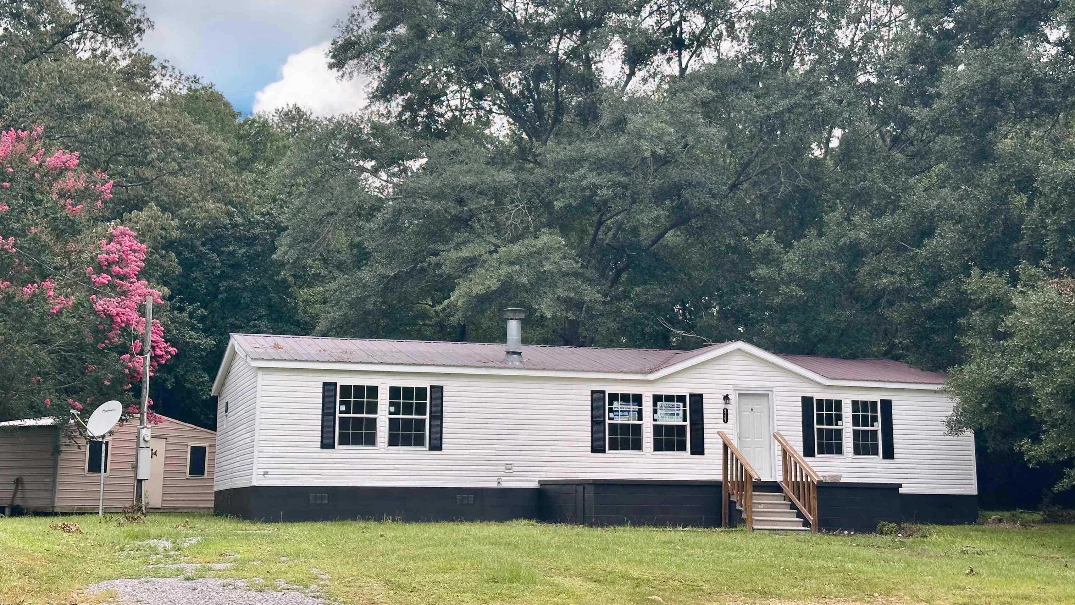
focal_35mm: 53
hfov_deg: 39.2
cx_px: 531
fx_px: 1511
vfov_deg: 22.6
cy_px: 214
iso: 50
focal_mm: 6.86
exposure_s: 1/228
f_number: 1.78
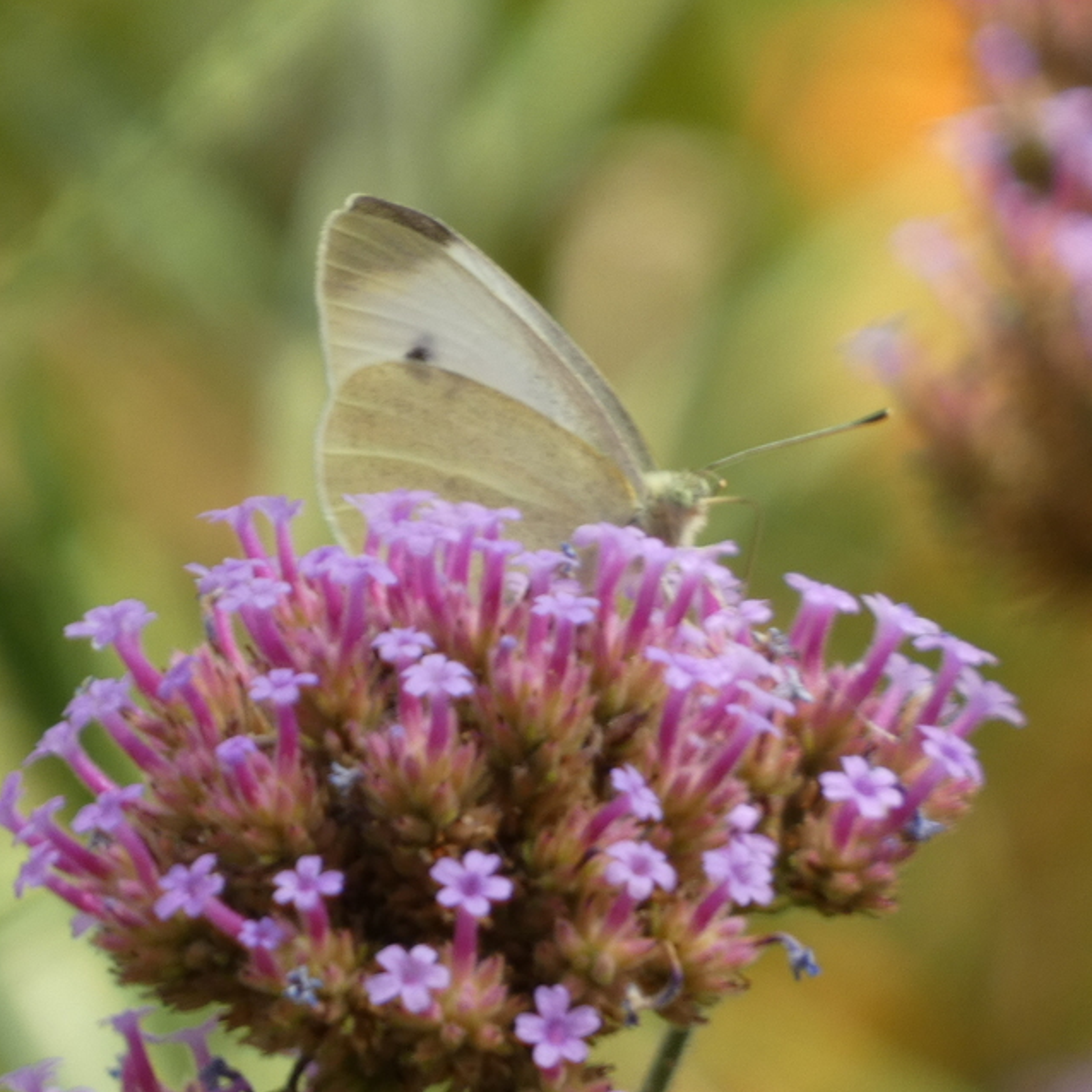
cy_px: 546
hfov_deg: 1.3
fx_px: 49324
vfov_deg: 1.3
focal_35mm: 1382
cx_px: 530
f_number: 5.8
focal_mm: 209.4
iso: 100
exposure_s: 1/125
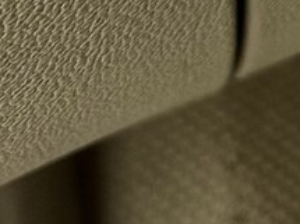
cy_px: -871
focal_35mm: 179
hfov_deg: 10.5
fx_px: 1550
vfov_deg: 5.9
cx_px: 516
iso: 80
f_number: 1.78
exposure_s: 1/1050
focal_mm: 6.86
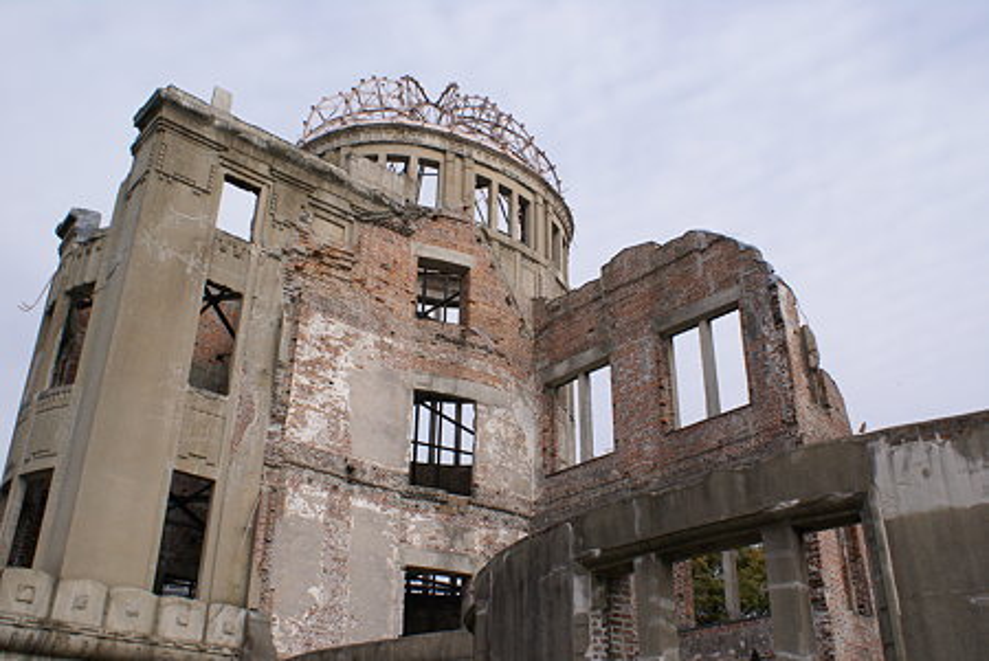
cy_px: 330
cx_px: 494
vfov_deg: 40.1
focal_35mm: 33
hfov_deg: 57.2
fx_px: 907
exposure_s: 1/640
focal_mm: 22
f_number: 11
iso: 400
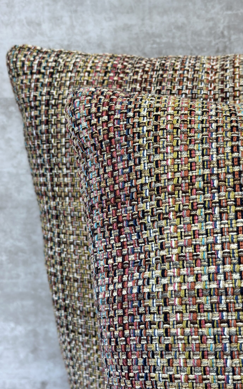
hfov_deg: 21.9
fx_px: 625
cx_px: 152
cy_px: 214
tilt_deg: -19.6
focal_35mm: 59
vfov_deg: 34.5
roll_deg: +3.2
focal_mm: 6.86
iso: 100
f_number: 1.78
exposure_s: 1/170
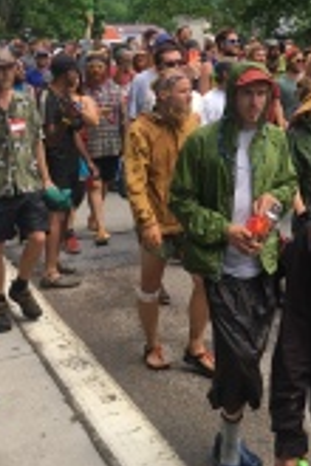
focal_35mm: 67
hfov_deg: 19.3
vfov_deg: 29.4
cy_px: 99
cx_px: 356
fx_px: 868
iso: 25
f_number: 2.2
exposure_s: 1/810
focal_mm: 4.15
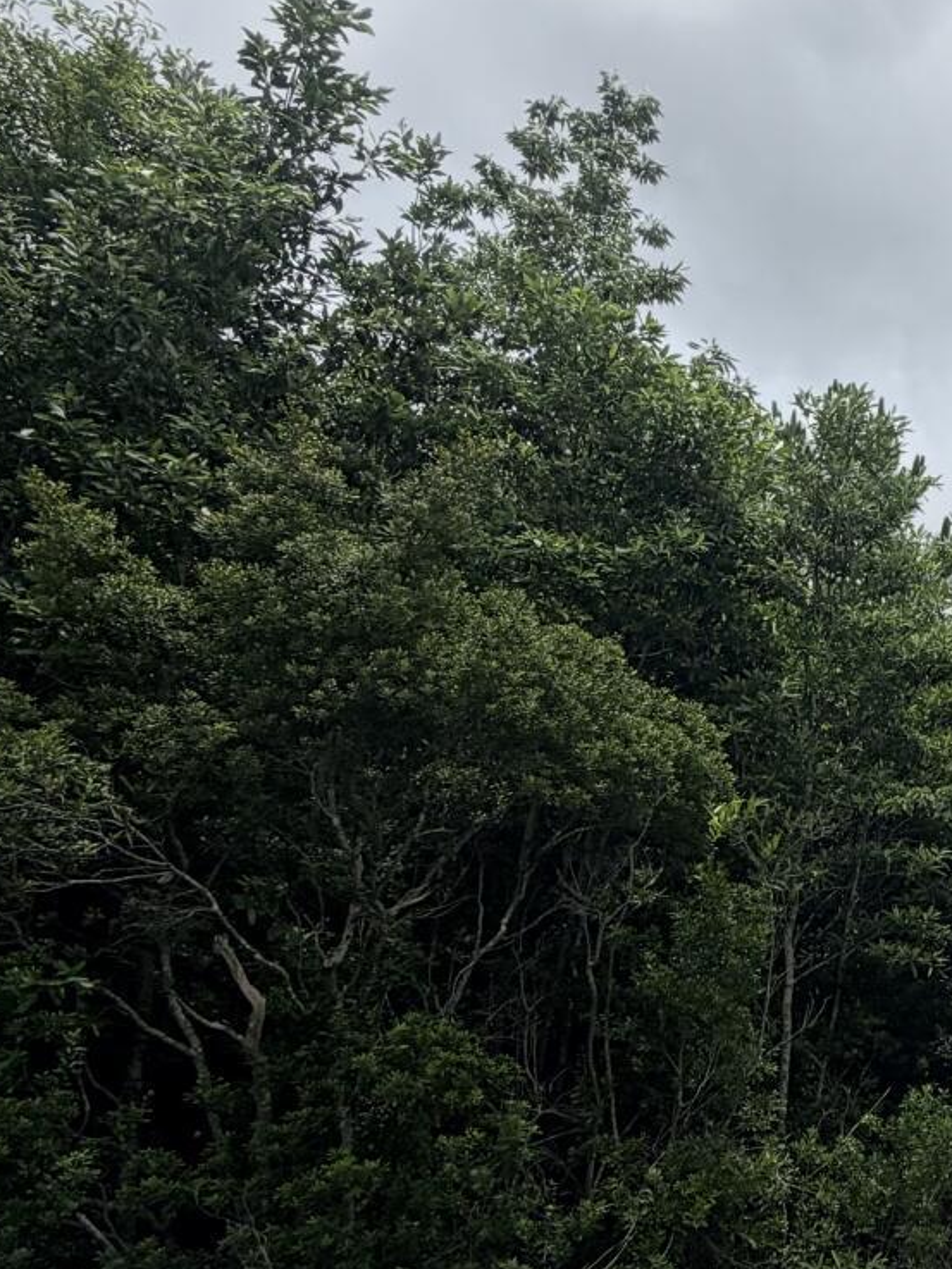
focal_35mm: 38
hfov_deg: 30.0
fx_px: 1393
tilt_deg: +13.7
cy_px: 820
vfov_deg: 48.3
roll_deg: -1.4
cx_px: 1239
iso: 20
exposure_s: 1/1534
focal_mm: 2.22
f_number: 2.2
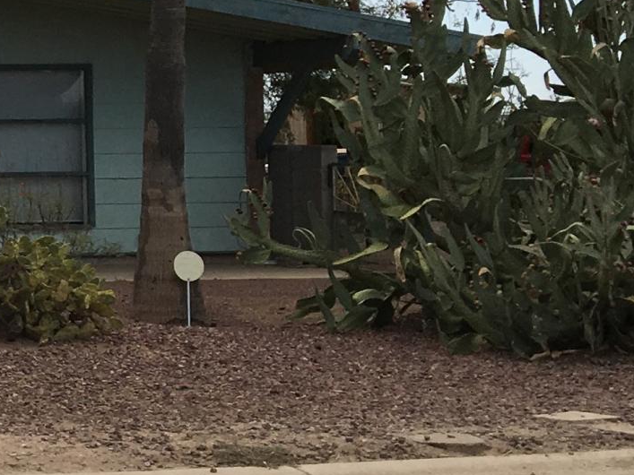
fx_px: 2252
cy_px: 97
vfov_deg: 12.0
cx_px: -544
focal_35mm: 123
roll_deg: +1.5
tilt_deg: +1.4
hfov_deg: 14.0
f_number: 2.2
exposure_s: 1/1672
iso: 25
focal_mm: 4.15
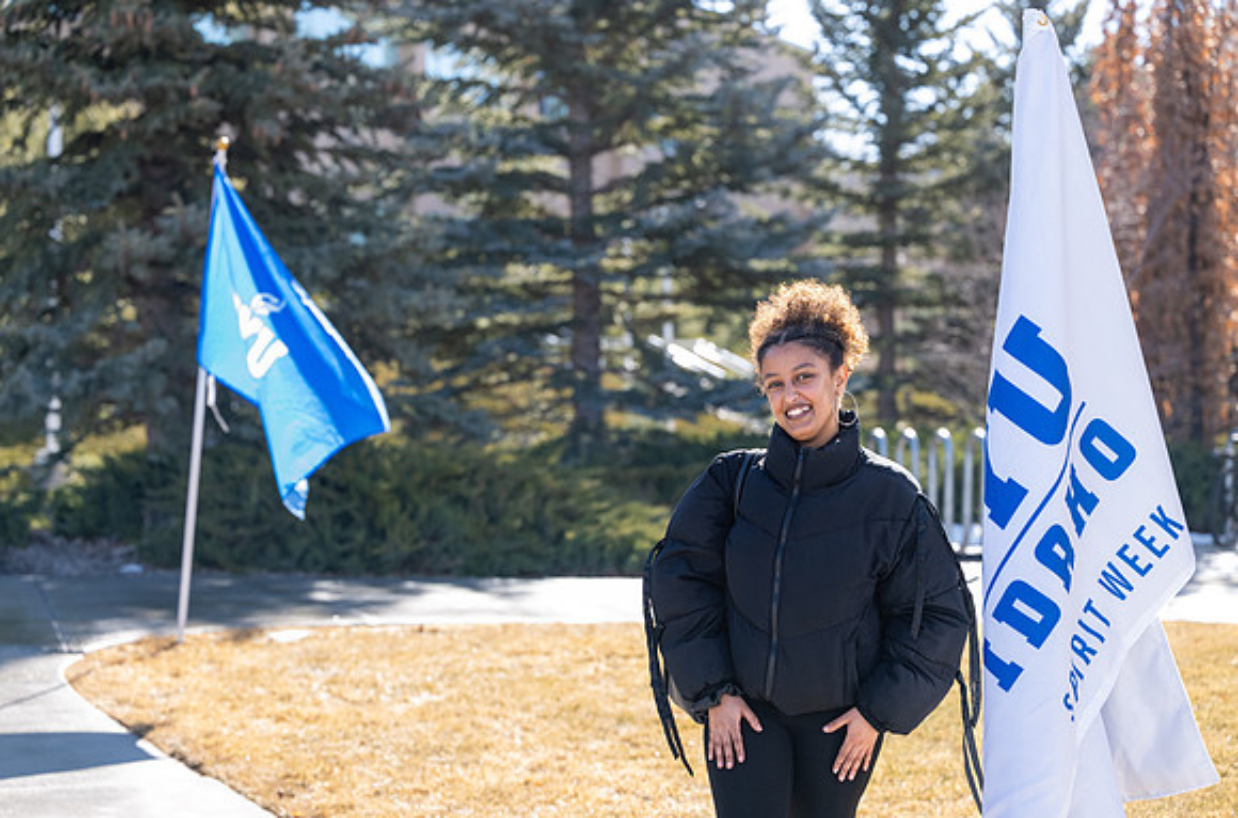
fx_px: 2451
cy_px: 397
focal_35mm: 71
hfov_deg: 28.3
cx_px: 608
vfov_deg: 18.9
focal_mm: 70
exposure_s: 1/1250
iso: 640
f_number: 3.5
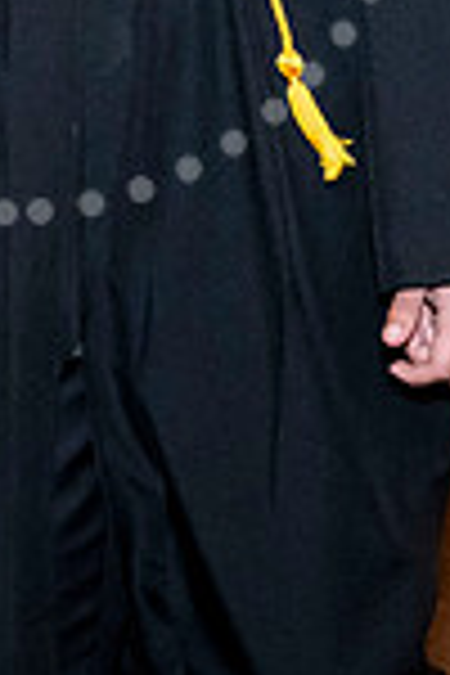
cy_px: -202
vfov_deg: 12.6
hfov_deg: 8.6
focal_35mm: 158
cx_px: 4
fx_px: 2962
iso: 6400
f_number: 7.1
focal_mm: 35
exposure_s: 1/200
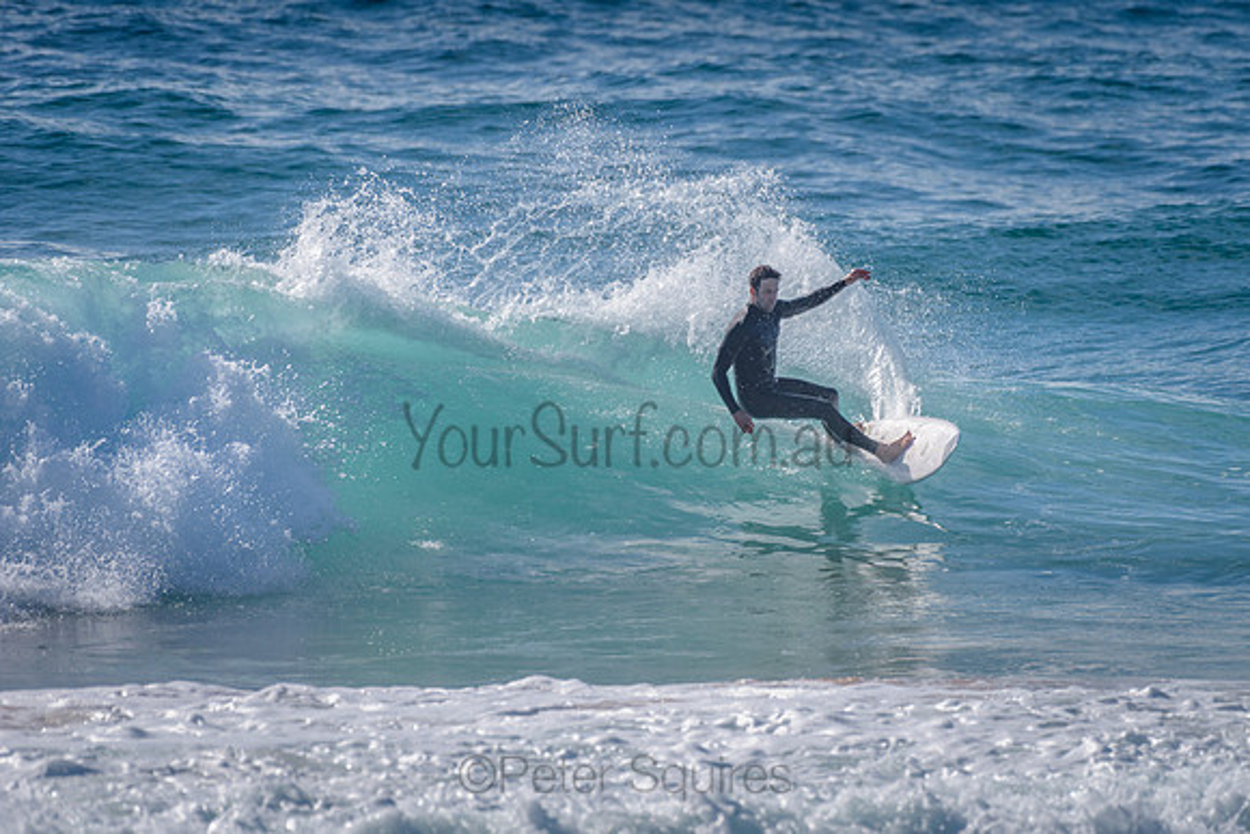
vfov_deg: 2.2
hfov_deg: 3.4
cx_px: 766
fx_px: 21294
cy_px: 323
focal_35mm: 613
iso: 110
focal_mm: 500
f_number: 5.6
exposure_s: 1/2000
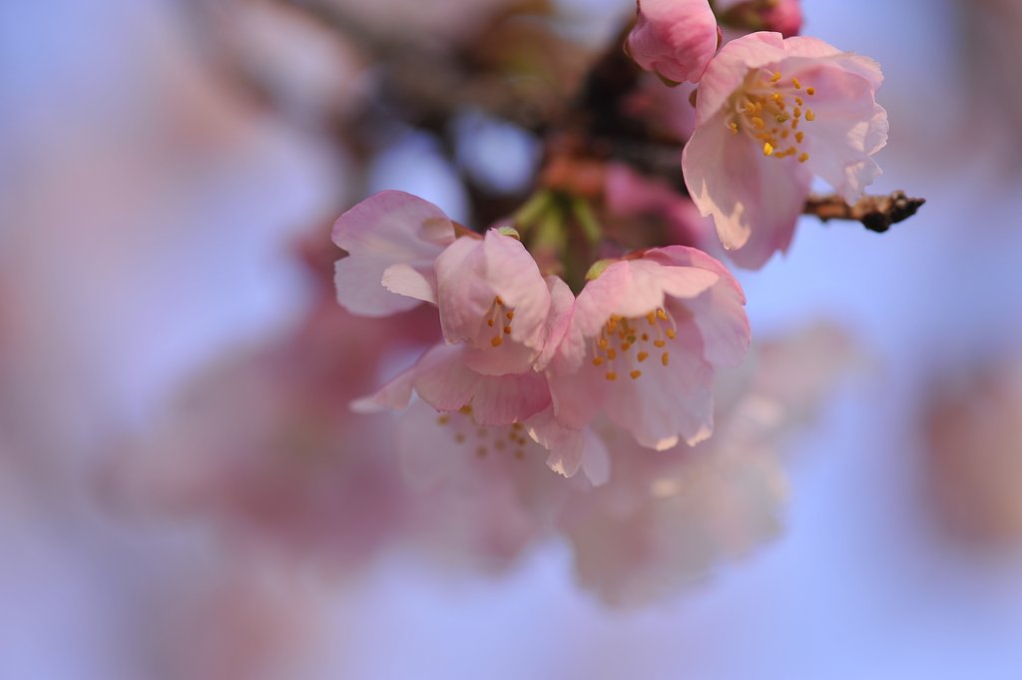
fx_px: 2978
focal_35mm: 105
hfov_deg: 19.5
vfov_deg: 13.0
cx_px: 511
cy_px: 340
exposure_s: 1/400
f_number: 5
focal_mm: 105
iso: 200
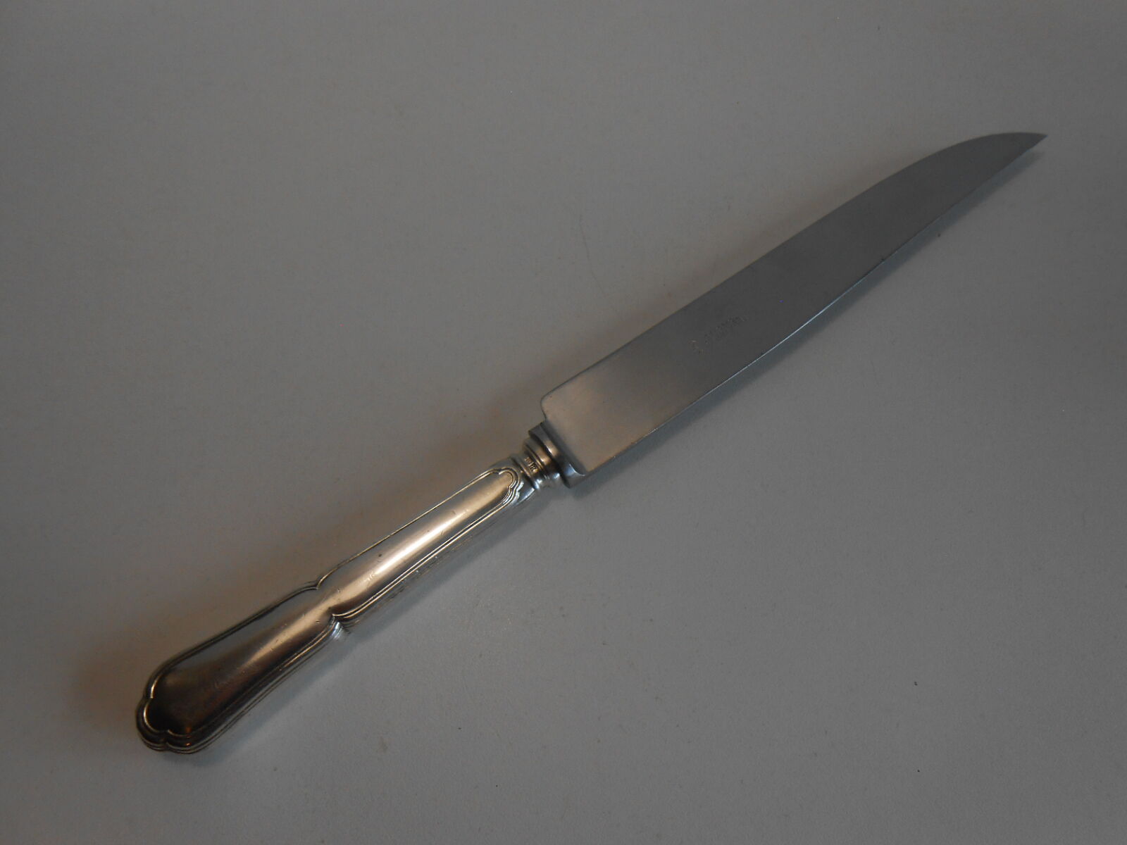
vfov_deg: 53.1
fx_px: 846
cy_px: 422
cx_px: 564
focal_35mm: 26
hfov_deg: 67.3
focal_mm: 4.6
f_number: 3.5
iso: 125
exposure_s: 1/250
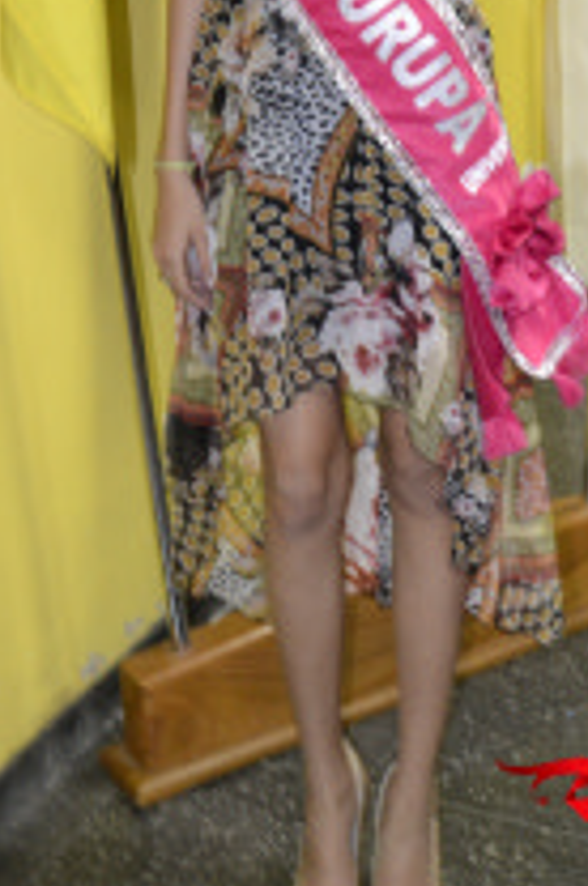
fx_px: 1598
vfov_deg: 28.8
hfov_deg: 20.8
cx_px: 386
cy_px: -21
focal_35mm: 65
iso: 2000
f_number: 3.5
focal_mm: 18
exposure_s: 1/60
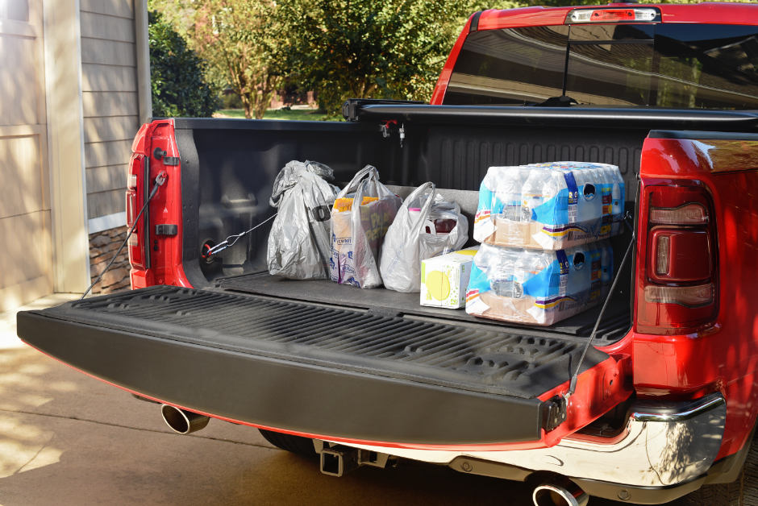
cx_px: 379
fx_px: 1053
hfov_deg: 39.6
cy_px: 253
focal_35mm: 50
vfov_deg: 27.0
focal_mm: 50
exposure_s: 1/250
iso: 320
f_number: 8
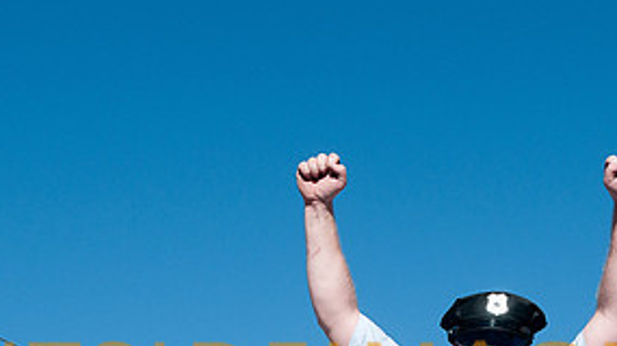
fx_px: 1357
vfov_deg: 14.3
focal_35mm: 83
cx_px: 342
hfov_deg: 25.6
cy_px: 358
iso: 250
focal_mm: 26
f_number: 5
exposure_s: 1/1250
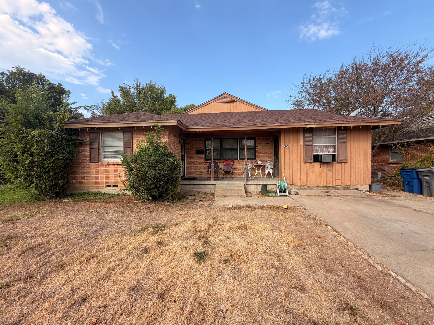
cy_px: 162
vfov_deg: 85.7
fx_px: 176
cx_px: 217
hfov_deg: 102.1
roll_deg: +2.1
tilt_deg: -0.9
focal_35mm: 14
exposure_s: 1/770
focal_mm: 2.22
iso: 32
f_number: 2.2
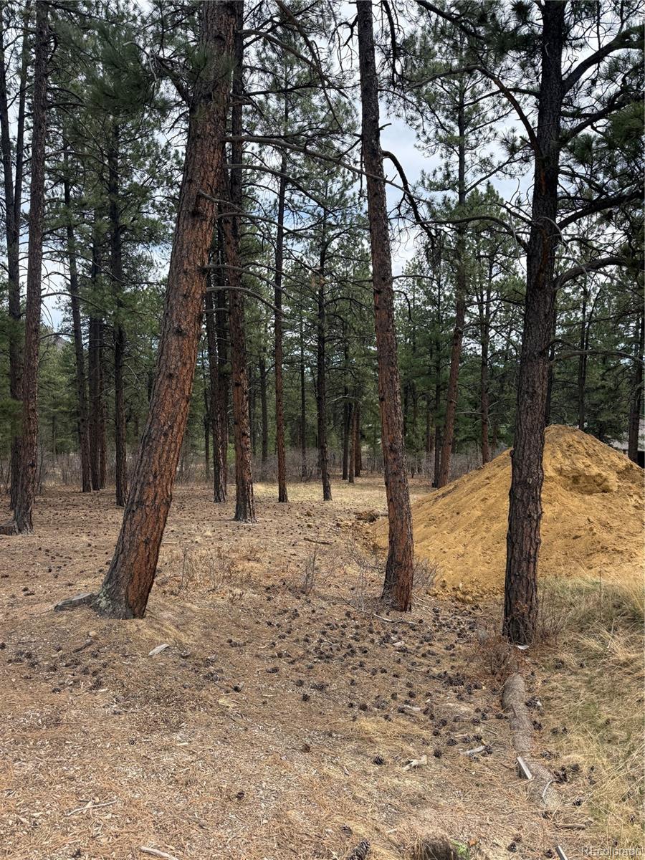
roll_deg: -1.0
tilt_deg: -2.5
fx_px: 596
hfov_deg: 56.8
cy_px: 430
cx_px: 322
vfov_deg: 71.6
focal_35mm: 24
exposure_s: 1/2110
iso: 100
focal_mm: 6.76
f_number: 1.78
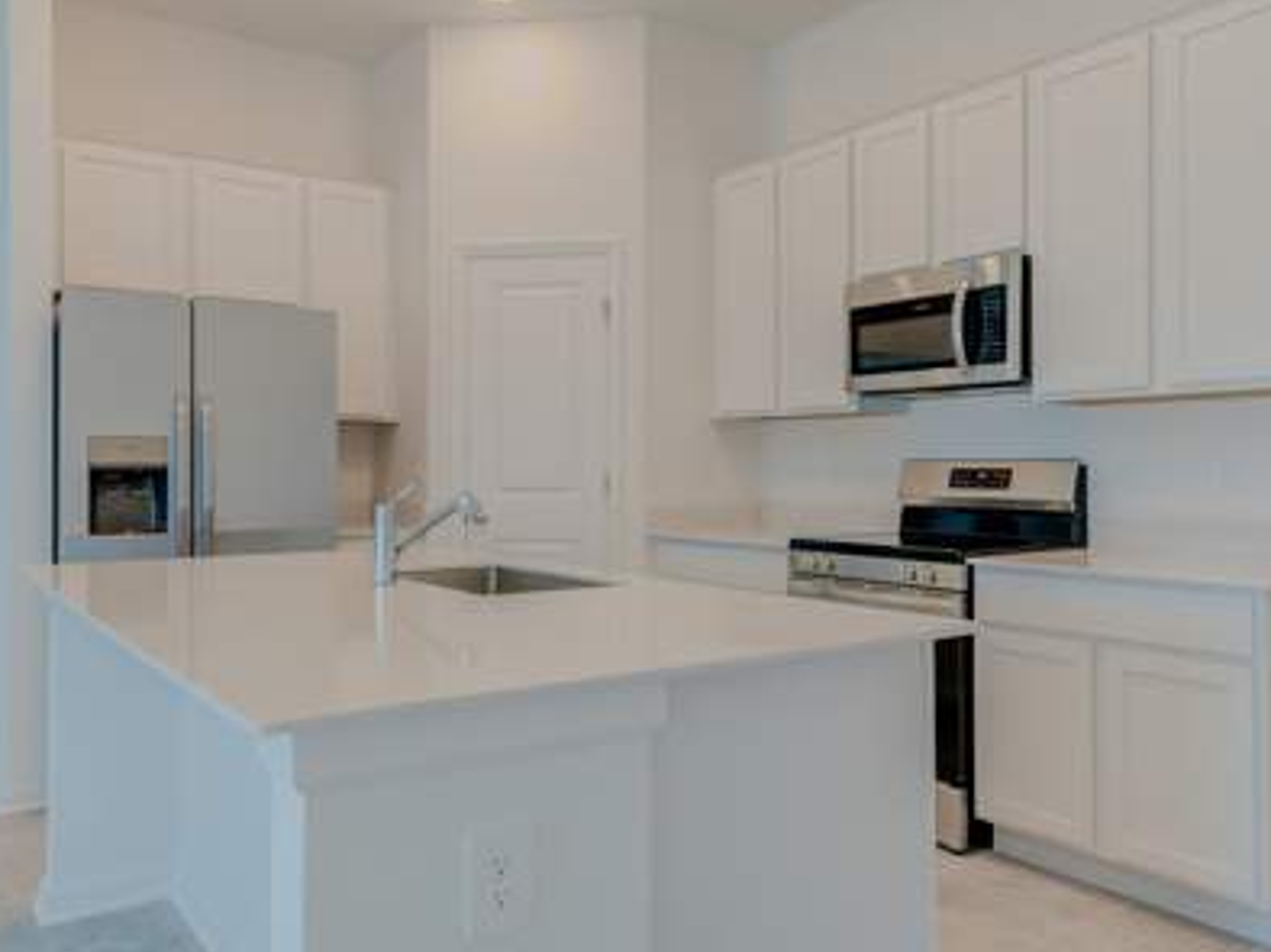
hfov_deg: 63.4
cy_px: 453
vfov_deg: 49.7
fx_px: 1027
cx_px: 684
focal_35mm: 28
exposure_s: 1/25
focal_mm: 16
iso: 400
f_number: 9
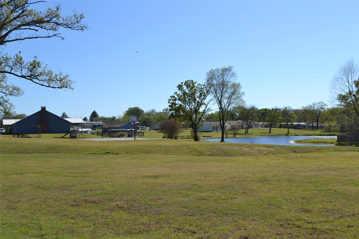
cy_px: 120
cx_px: 180
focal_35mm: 42
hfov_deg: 46.4
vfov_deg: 31.9
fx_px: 419
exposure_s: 1/320
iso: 100
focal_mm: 28
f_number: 9
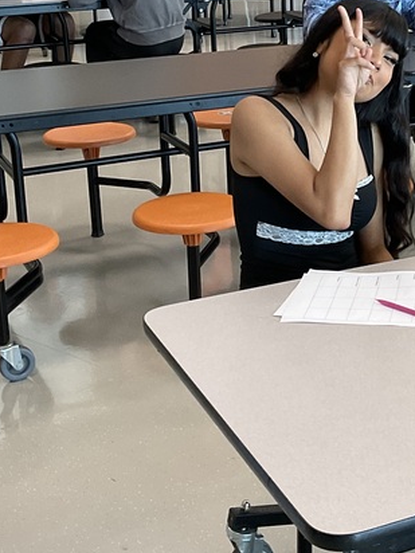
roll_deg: -1.8
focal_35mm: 72
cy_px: 156
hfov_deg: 20.1
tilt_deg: -14.4
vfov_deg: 26.8
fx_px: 1151
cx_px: 359
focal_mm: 3
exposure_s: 1/60
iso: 50
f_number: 1.8
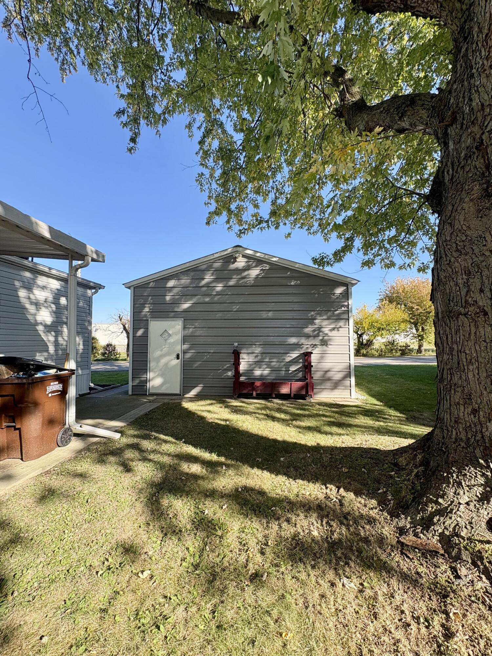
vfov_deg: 102.1
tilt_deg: +2.9
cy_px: 328
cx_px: 246
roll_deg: +0.7
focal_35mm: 14
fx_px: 265
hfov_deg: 85.7
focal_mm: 2.22
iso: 50
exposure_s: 1/556
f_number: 2.2
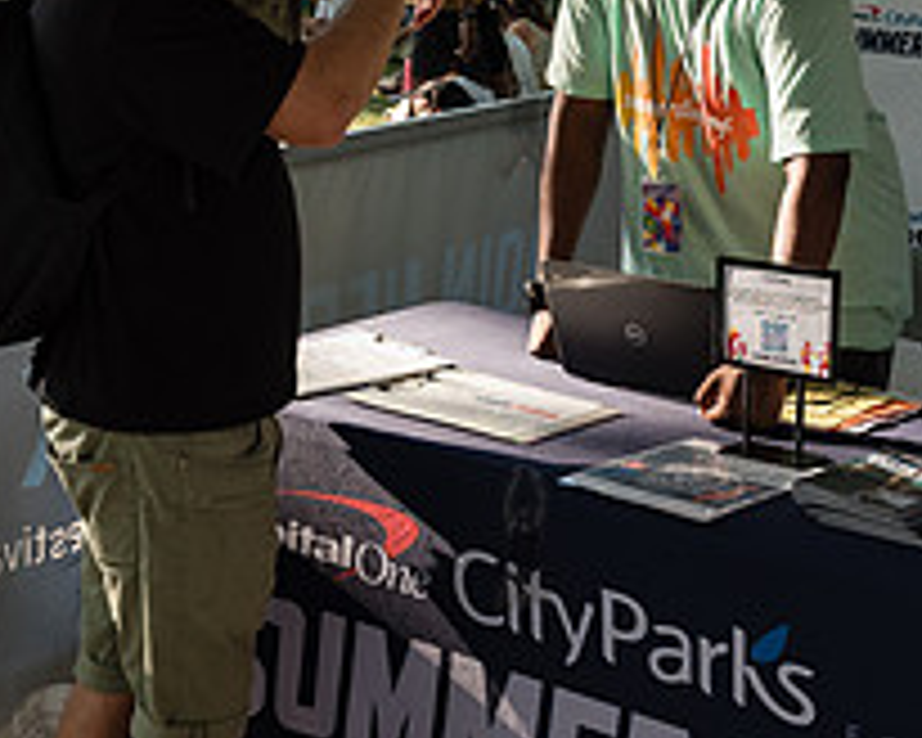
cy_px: 97
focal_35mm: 68
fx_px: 1856
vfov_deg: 22.0
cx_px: 522
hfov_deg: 27.9
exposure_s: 1/400
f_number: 4.5
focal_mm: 24
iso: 400
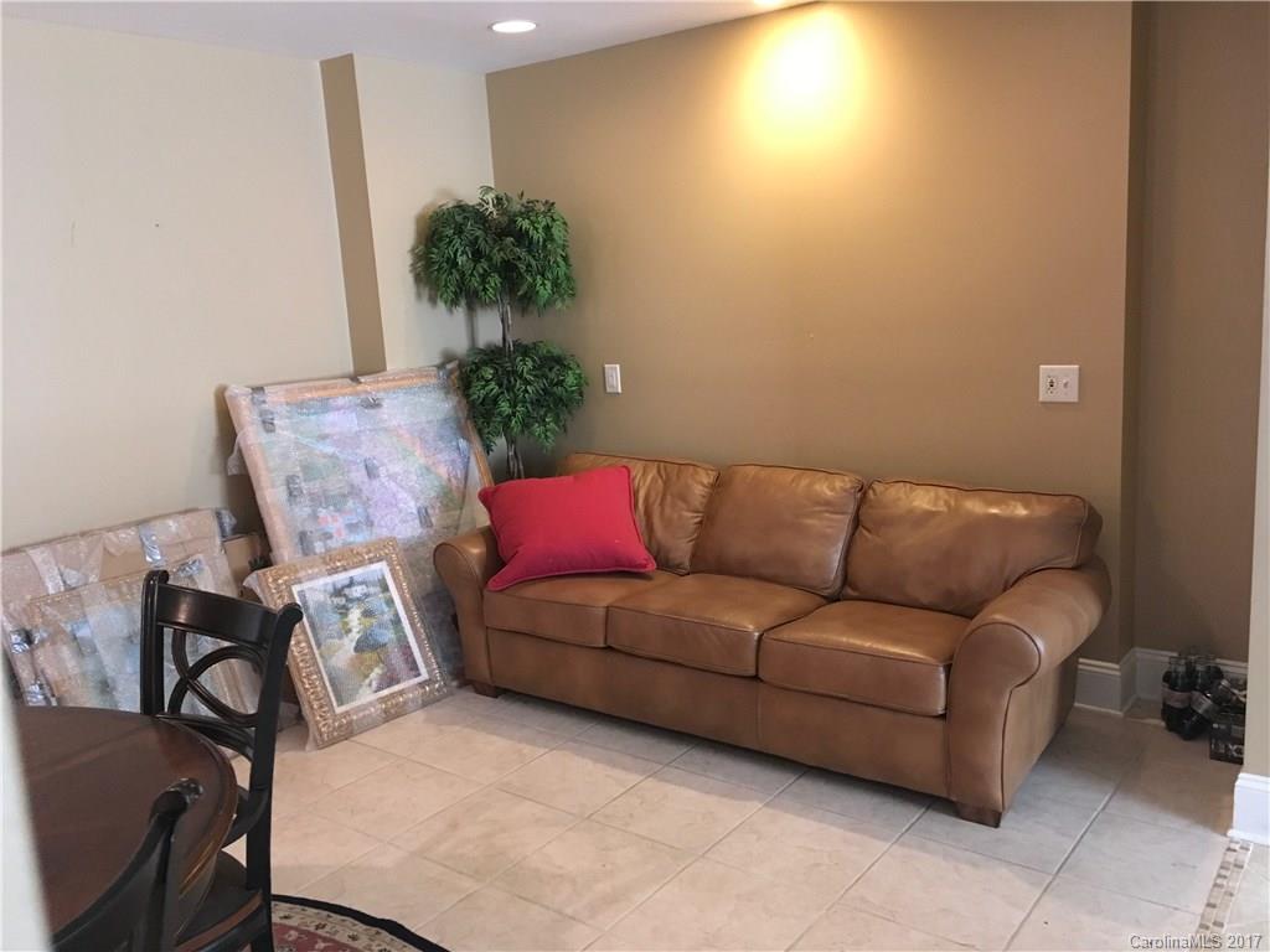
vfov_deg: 48.2
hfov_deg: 61.7
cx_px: 635
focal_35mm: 29
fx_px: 1064
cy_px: 476
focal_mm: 4.15
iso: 400
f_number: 2.2
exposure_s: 1/15
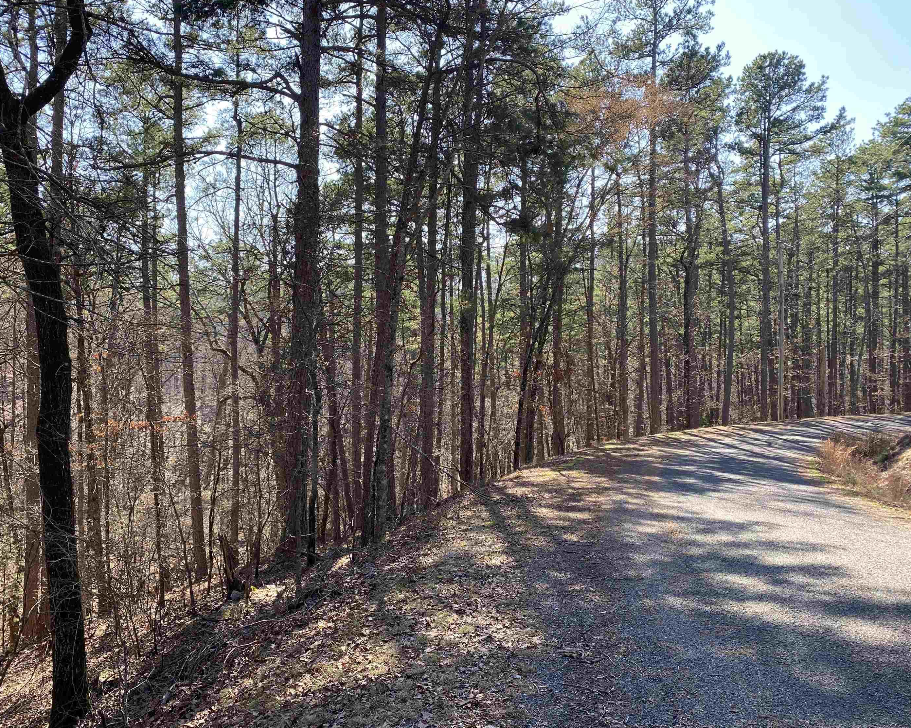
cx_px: 438
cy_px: 364
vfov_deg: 51.5
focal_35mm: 28
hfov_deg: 62.2
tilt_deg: -1.7
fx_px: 755
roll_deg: -0.3
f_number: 1.8
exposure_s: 1/452
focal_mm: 4.25
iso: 32
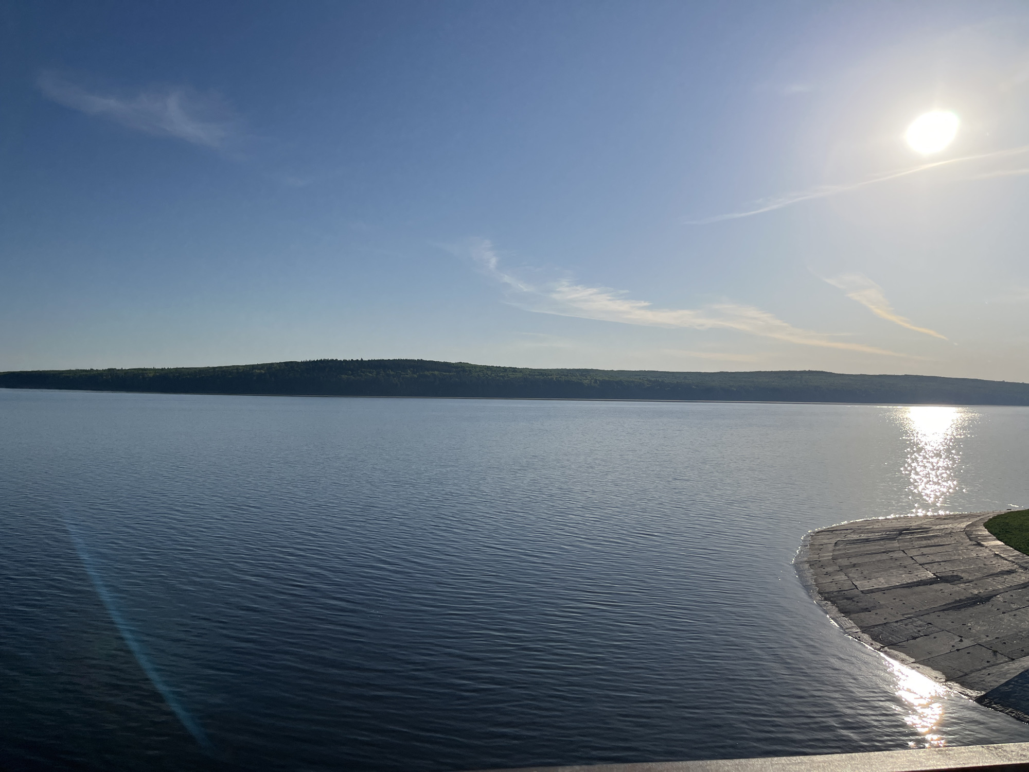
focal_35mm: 26
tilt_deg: +0.1
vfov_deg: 53.1
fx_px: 773
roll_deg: -1.3
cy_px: 386
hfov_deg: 67.3
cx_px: 514
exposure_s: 1/11905
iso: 50
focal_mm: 5.1
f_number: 1.6
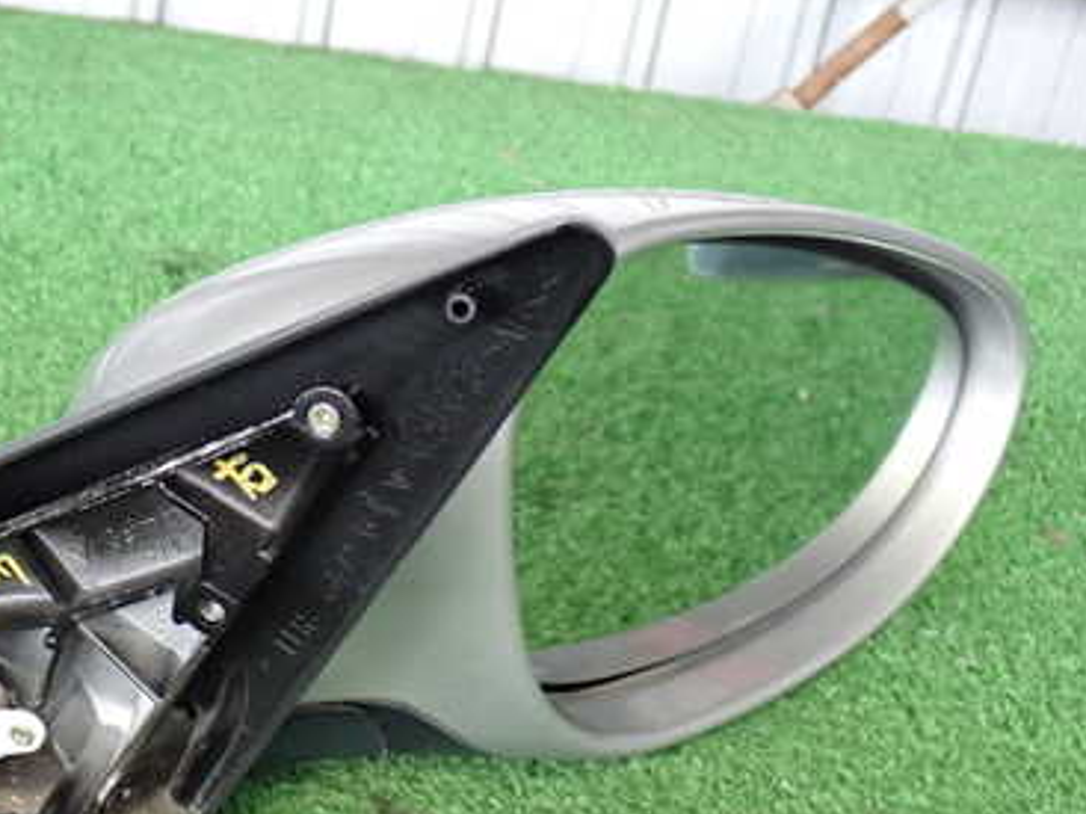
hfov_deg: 28.6
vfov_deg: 21.8
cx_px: 284
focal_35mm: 67
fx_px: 2101
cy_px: 539
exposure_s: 1/40
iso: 500
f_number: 2.8
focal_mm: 7.31
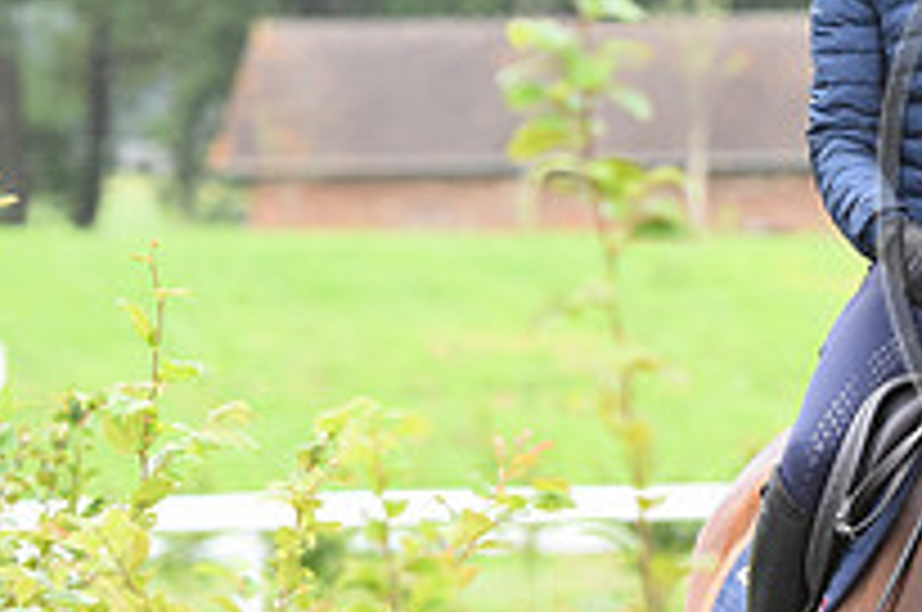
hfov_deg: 5.4
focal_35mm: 382
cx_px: 1291
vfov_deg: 3.6
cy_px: 135
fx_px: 9768
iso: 1800
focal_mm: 135
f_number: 5
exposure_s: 1/800
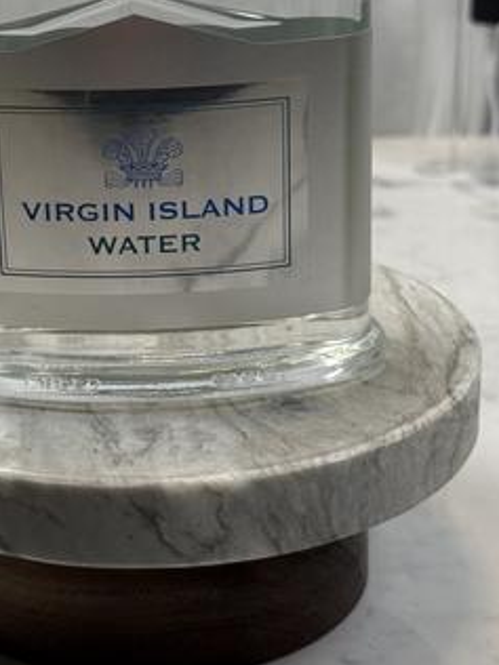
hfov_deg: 16.2
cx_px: 168
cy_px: 238
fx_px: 1749
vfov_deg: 21.5
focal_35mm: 91
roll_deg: +0.5
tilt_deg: -18.5
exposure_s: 1/240
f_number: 1.78
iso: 100
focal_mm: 6.76
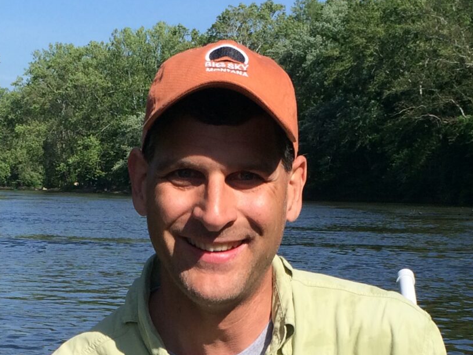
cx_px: 172
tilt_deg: -11.6
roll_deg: -0.8
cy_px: 412
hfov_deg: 21.5
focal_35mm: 91
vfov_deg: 15.7
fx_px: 1243
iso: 32
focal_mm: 4.15
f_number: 2.2
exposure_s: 1/1642
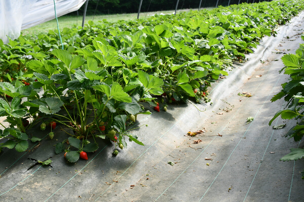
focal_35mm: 40
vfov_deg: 33.4
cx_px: 152
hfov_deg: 48.5
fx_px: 338
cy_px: 101
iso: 200
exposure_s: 1/250
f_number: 8
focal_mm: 27
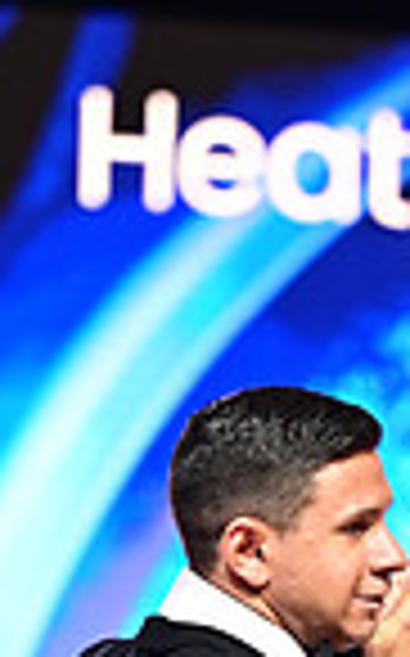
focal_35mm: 396
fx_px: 7094
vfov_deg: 5.2
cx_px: 536
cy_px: 1138
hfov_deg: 3.3
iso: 1600
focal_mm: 98
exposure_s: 1/400
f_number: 2.8
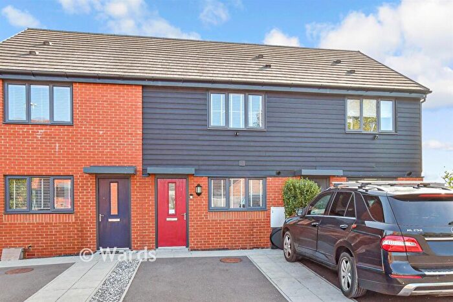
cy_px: 151
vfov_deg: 59.5
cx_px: 226
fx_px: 264
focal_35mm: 21
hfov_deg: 81.2
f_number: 9
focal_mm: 14
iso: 800
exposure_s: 1/320
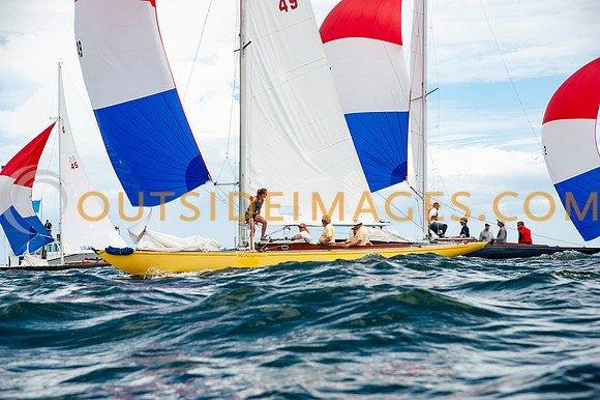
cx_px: 300
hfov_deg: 22.2
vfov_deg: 14.8
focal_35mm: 92
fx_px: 1532
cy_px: 200
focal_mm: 92
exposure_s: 1/1000
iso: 200
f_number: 6.3
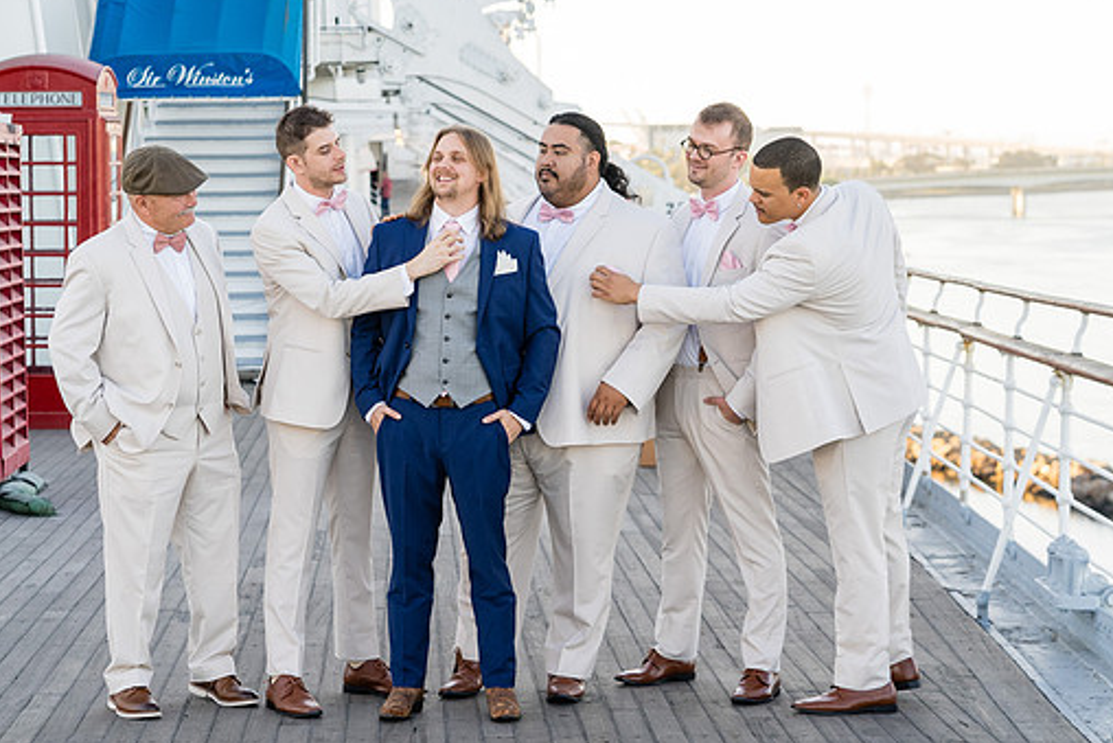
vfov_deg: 14.1
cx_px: 513
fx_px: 3000
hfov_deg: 21.0
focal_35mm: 97
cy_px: 374
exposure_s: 1/250
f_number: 5
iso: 320
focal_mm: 85
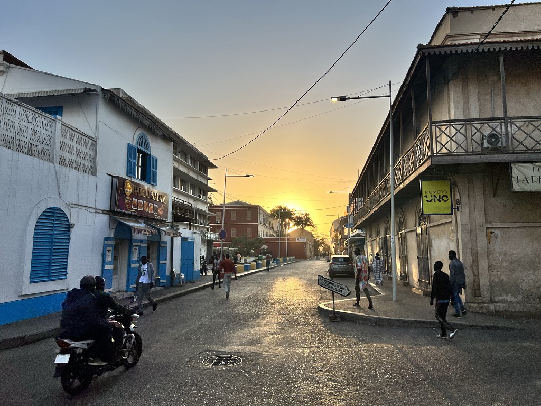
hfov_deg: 67.3
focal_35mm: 26
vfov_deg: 53.1
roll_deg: -0.3
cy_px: 203
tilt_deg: +7.0
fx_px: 406
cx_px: 270
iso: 50
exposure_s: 1/3356
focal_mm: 5.7
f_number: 1.5
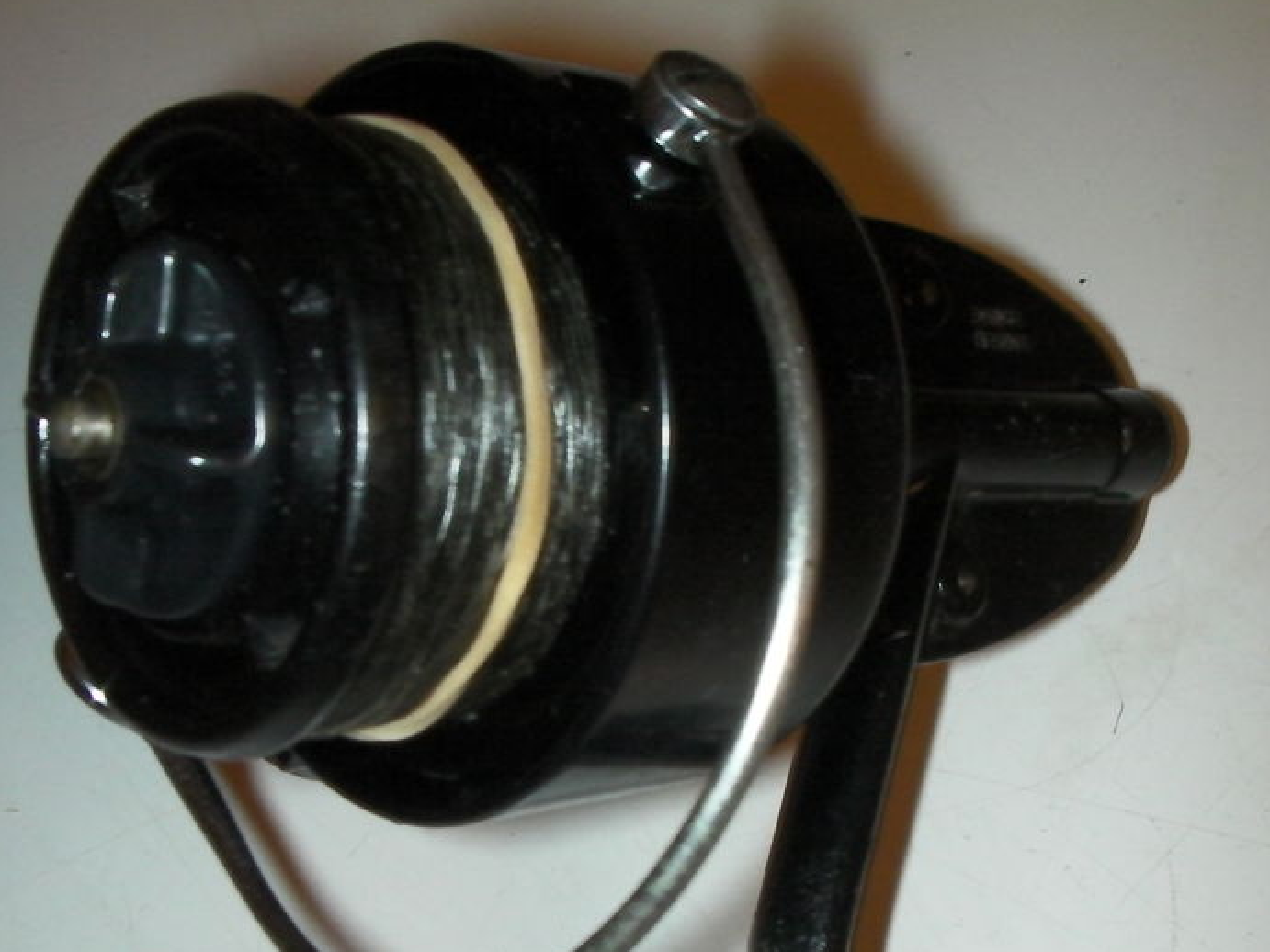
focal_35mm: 55
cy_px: 663
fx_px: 2018
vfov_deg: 26.3
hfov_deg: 34.9
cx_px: 676
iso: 200
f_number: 5.6
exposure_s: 1/30
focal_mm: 6.3
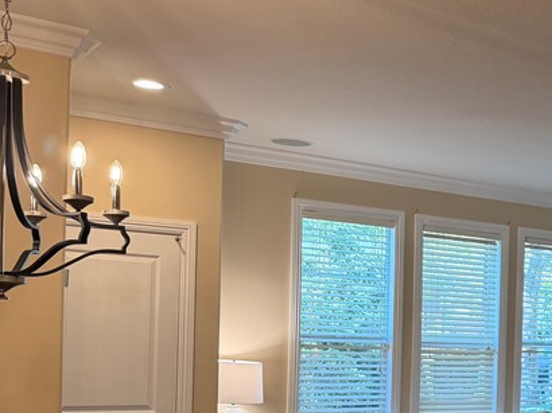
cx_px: 641
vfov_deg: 23.9
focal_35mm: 60
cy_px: 352
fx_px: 956
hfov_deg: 28.5
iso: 160
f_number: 1.78
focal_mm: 6.76
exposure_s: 1/120
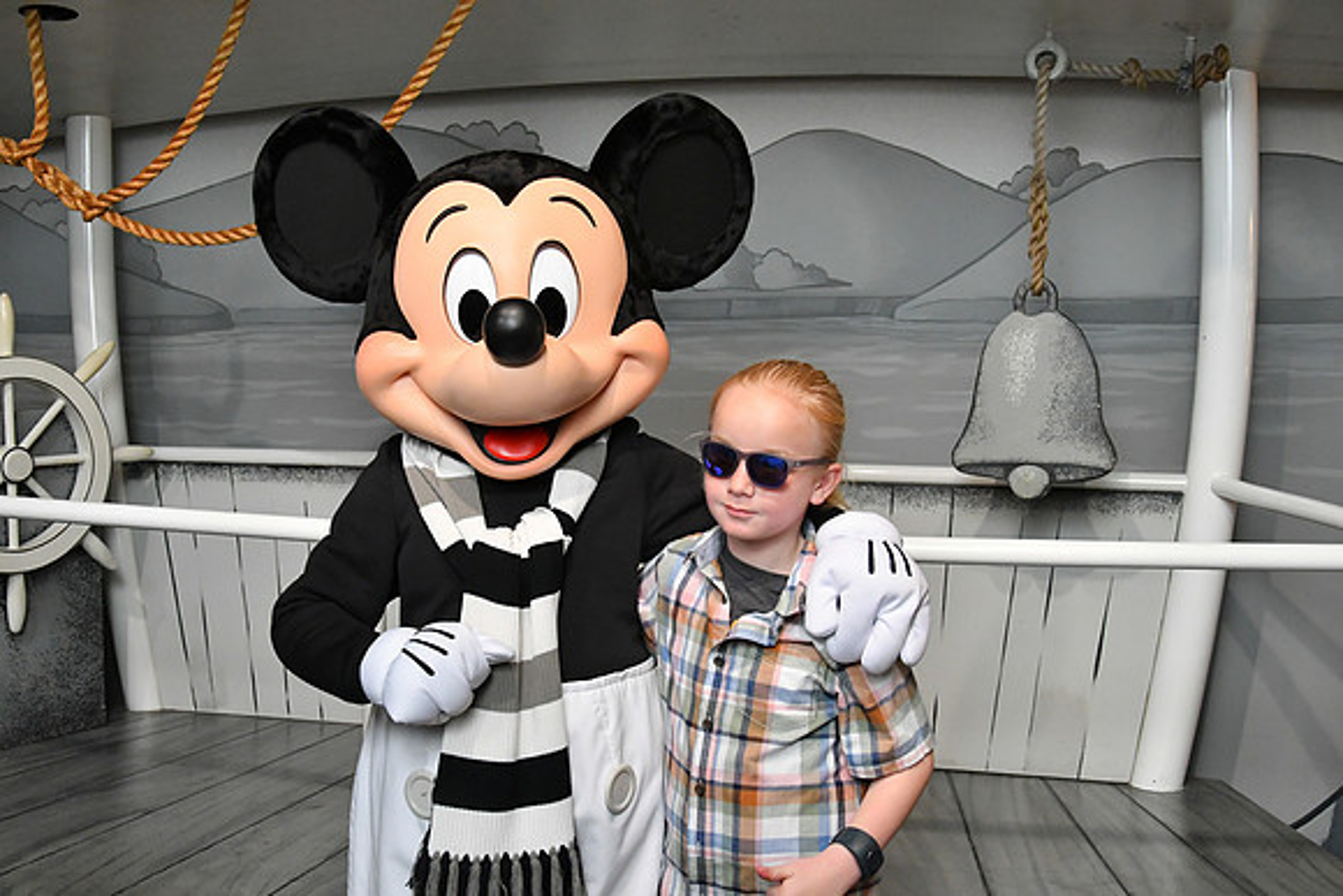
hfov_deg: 43.6
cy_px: 448
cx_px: 672
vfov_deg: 29.9
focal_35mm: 45
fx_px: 1679
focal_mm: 30
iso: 3200
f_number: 5.6
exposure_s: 1/160
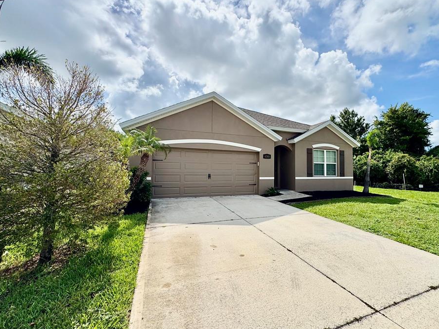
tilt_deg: +2.4
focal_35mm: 16
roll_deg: -0.6
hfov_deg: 94.2
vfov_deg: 78.1
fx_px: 203
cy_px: 162
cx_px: 242
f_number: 2.2
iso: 40
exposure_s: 1/2674
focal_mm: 2.22
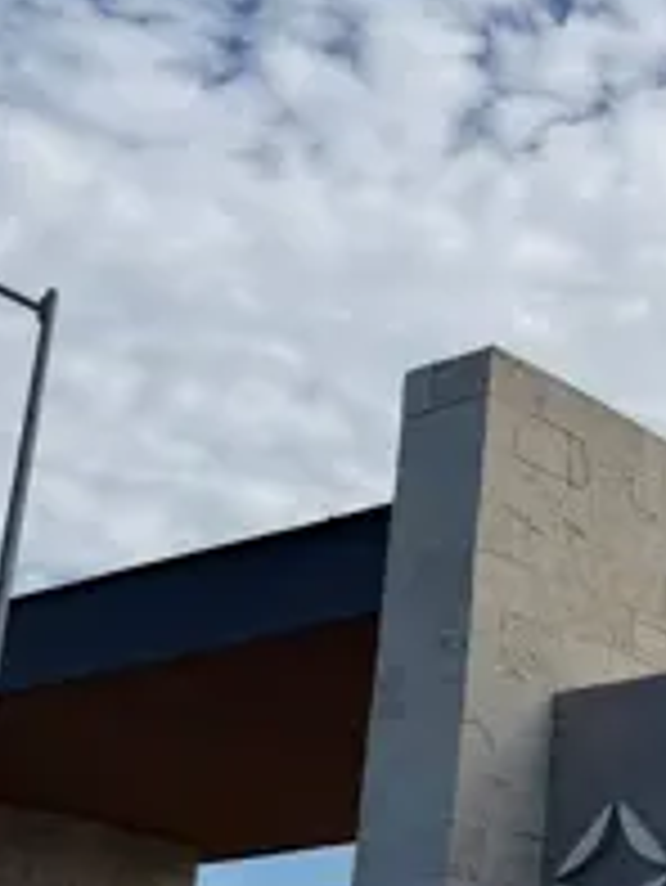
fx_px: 1871
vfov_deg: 26.5
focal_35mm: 73
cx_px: 932
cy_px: 576
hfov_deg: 18.4
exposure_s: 1/6173
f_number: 1.78
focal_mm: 6.76
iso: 80
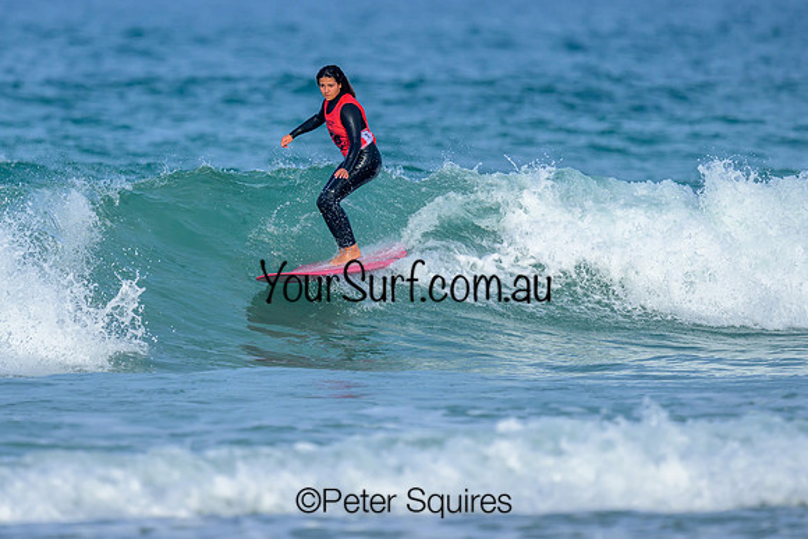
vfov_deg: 1.3
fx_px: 24693
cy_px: 196
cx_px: 335
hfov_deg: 1.9
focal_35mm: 1100
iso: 320
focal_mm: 800
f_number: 6.3
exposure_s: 1/2000
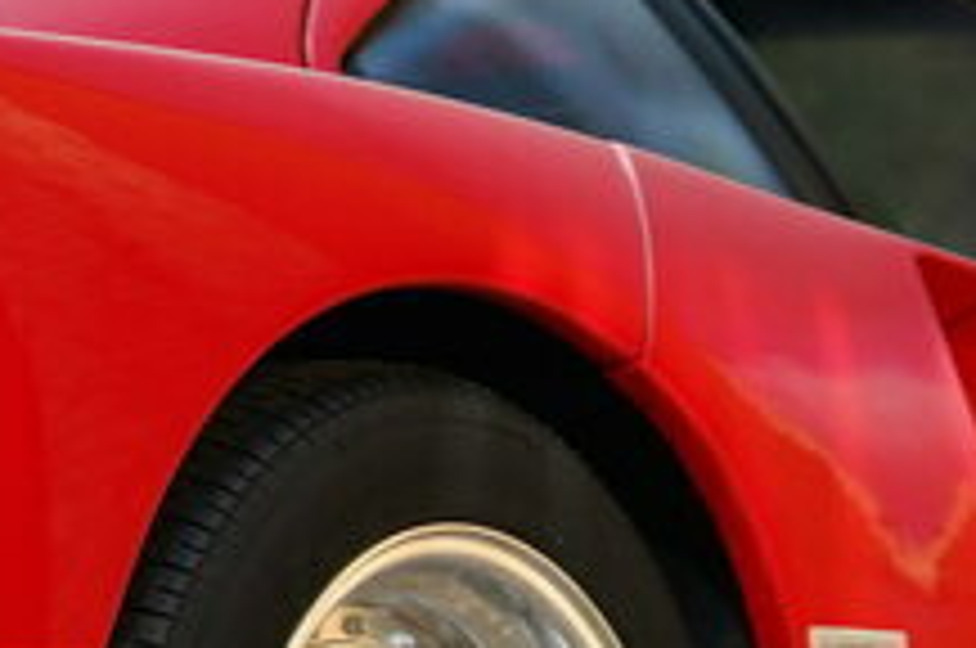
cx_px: -193
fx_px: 6741
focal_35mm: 249
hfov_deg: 8.2
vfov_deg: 5.5
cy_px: 194
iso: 100
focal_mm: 30
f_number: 1.4
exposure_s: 1/1000
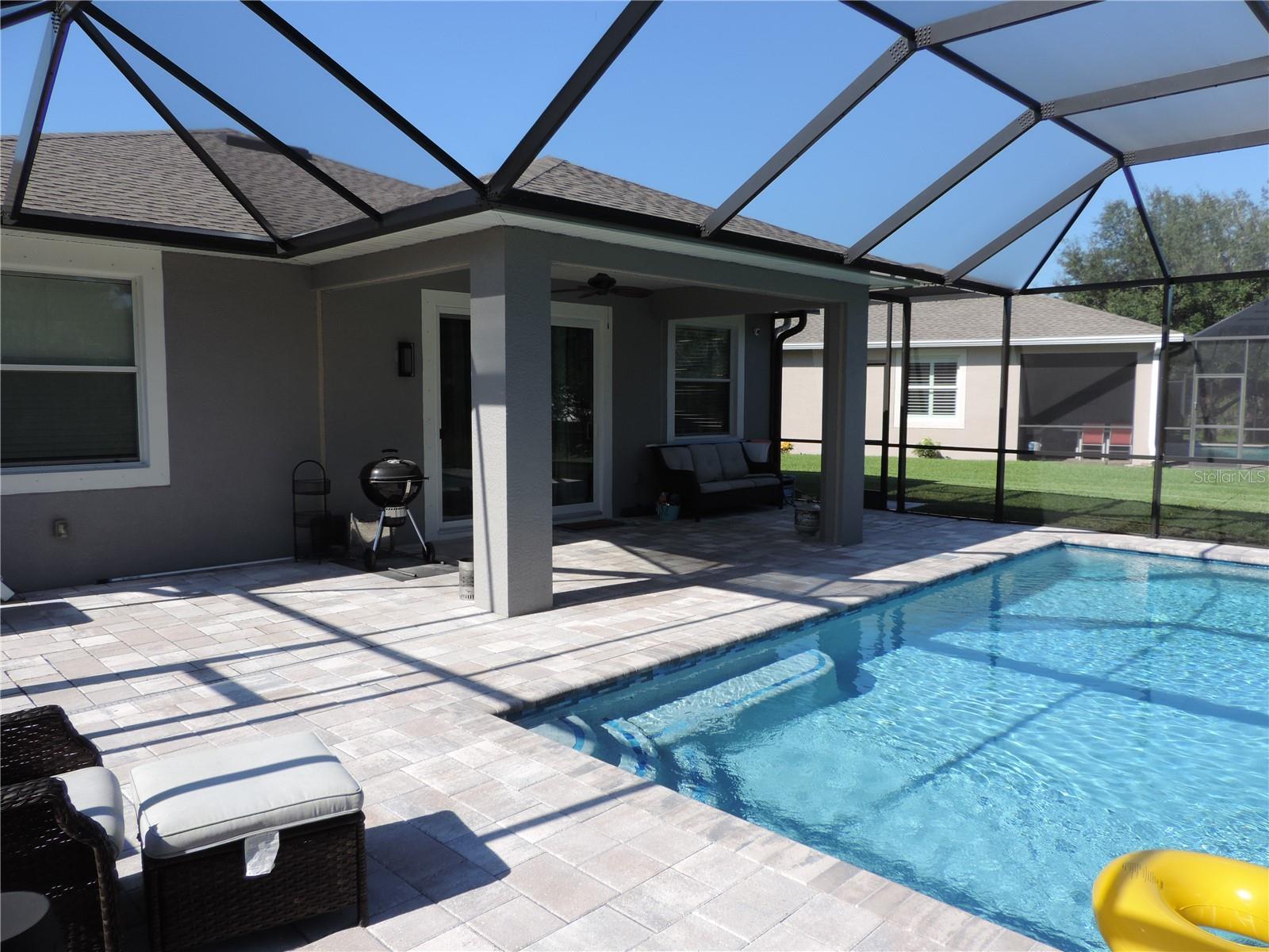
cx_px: 634
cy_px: 476
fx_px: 880
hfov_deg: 71.6
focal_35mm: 24
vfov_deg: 56.8
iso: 80
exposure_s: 1/500
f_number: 3
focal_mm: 4.3
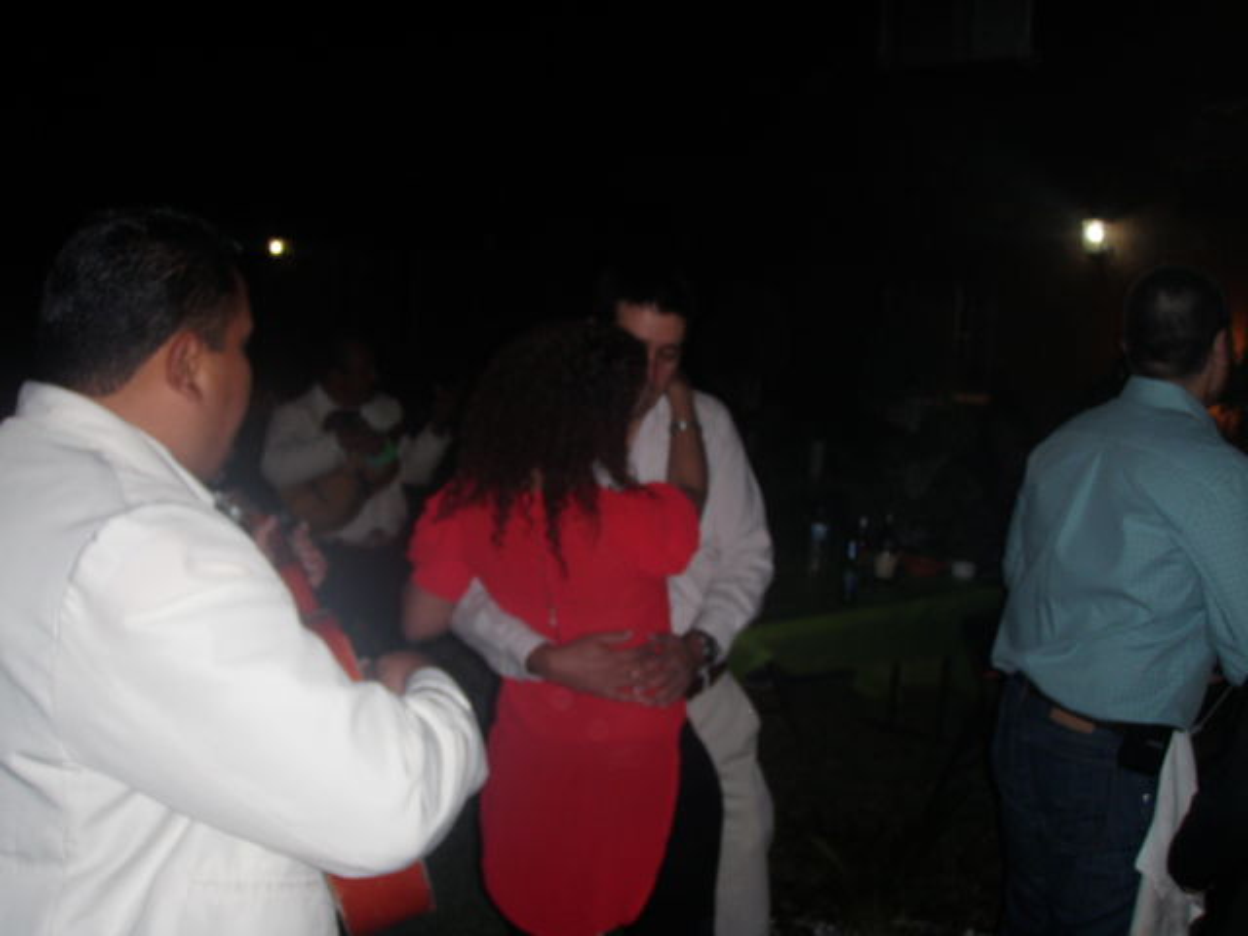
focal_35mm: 38
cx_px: 624
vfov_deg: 37.7
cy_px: 468
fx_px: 1370
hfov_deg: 49.0
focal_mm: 6.7
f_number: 3.5
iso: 100
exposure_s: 1/30
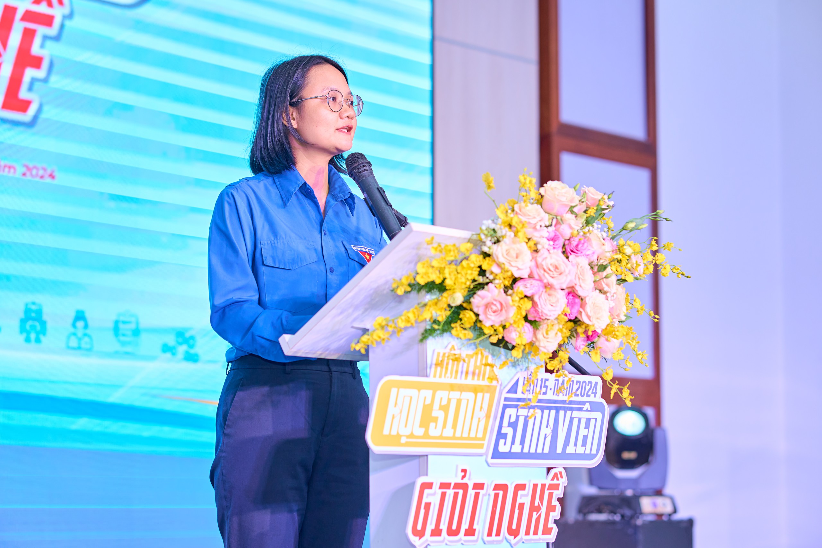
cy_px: 274
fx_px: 1941
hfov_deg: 23.9
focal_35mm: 85
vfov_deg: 16.1
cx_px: 411
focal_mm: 85
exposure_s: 1/200
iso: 400
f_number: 2.5
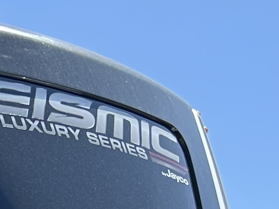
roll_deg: +0.2
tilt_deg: +5.6
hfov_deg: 11.2
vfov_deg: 8.8
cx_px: -316
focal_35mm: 156
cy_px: 462
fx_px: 1257
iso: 50
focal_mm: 5.7
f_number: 1.5
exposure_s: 1/3165
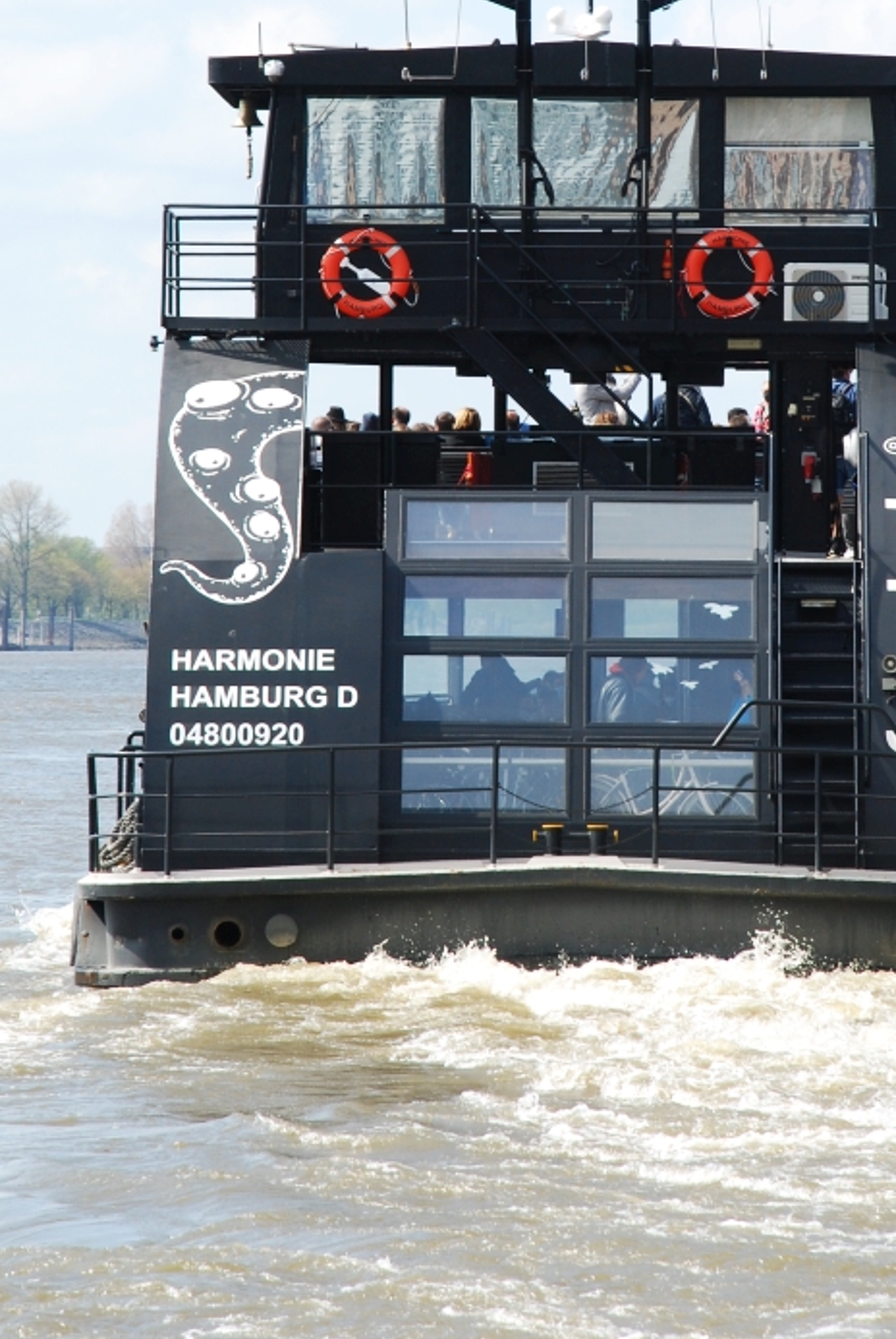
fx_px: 9900
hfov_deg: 5.2
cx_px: 569
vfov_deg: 7.7
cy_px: 402
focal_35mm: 266
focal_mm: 120
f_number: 10
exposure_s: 1/200
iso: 200
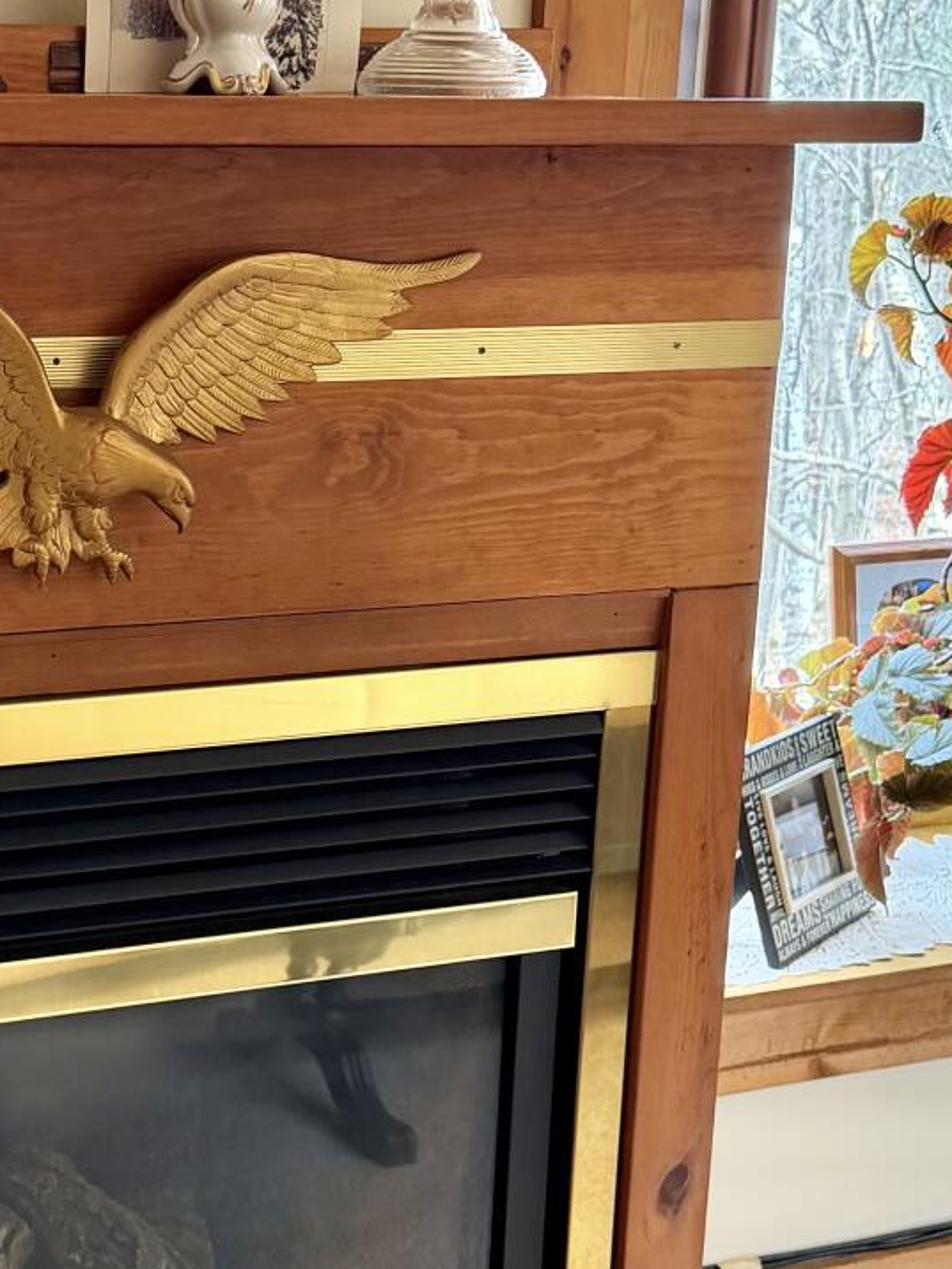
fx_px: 2457
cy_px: 711
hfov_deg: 21.4
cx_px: 89
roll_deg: -0.4
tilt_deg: -11.2
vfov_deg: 28.9
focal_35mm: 67
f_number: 1.78
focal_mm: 6.76
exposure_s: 1/62
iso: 200
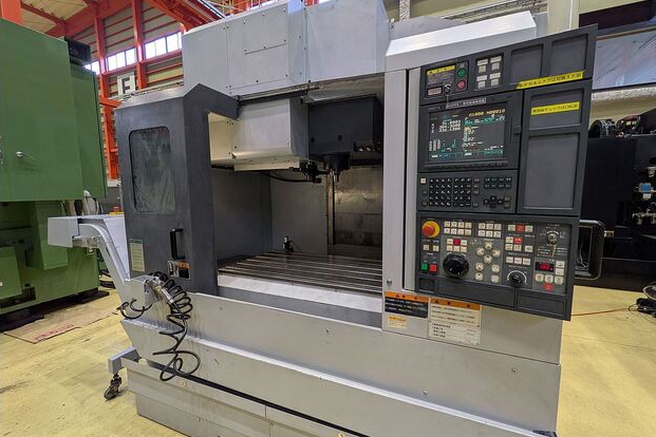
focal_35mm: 15
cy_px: 218
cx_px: 336
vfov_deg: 77.3
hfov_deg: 100.4
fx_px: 273
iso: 72
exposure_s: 1/25
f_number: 2.2
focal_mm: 1.83
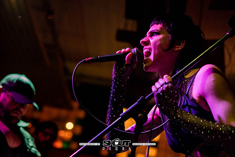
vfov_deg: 16.9
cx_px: 71
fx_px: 526
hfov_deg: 25.0
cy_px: 99
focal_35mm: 81
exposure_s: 1/160
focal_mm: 50
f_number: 1.8
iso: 3200
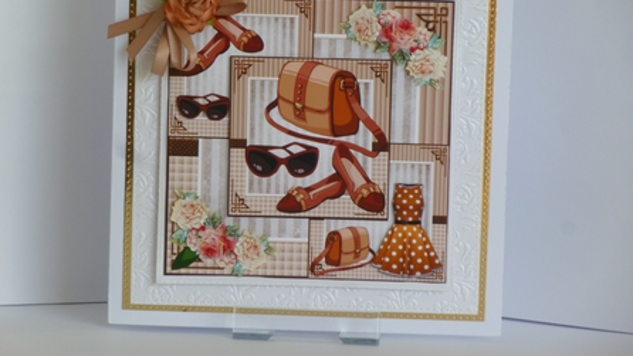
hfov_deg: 13.0
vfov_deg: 7.3
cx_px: 315
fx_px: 2787
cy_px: 133
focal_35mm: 166
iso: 100
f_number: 5.8
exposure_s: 1/40
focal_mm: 26.9
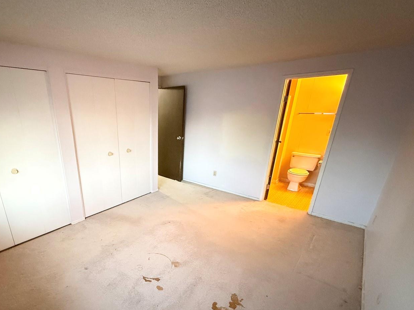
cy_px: 191
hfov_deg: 86.0
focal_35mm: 18
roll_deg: +0.4
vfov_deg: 70.6
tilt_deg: -20.8
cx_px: 155
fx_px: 215
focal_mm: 2.22
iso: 1000
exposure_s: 1/60
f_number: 2.2
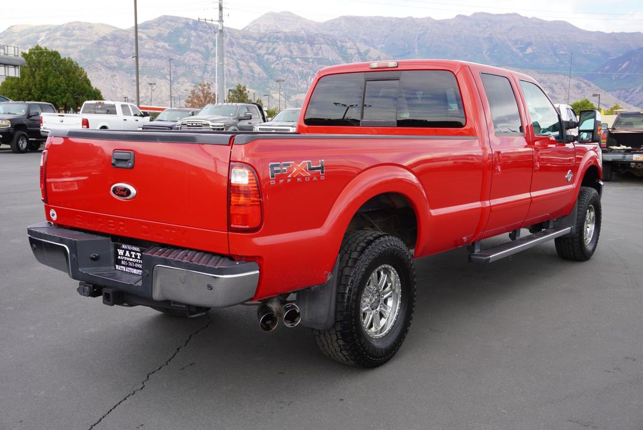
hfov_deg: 53.1
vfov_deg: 36.9
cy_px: 215
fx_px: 643
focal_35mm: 36
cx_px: 322
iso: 100
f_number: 6.3
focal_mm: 24
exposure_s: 1/80
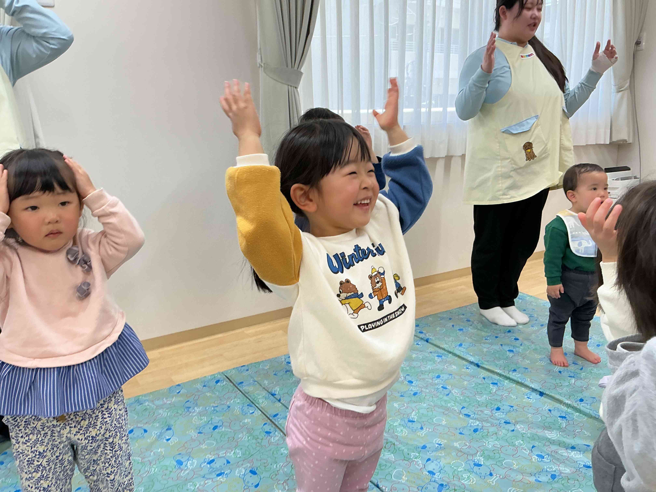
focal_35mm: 29
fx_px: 550
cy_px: 246
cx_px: 328
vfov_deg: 48.2
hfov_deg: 61.7
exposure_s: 1/60
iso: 32
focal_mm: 3
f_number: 1.8
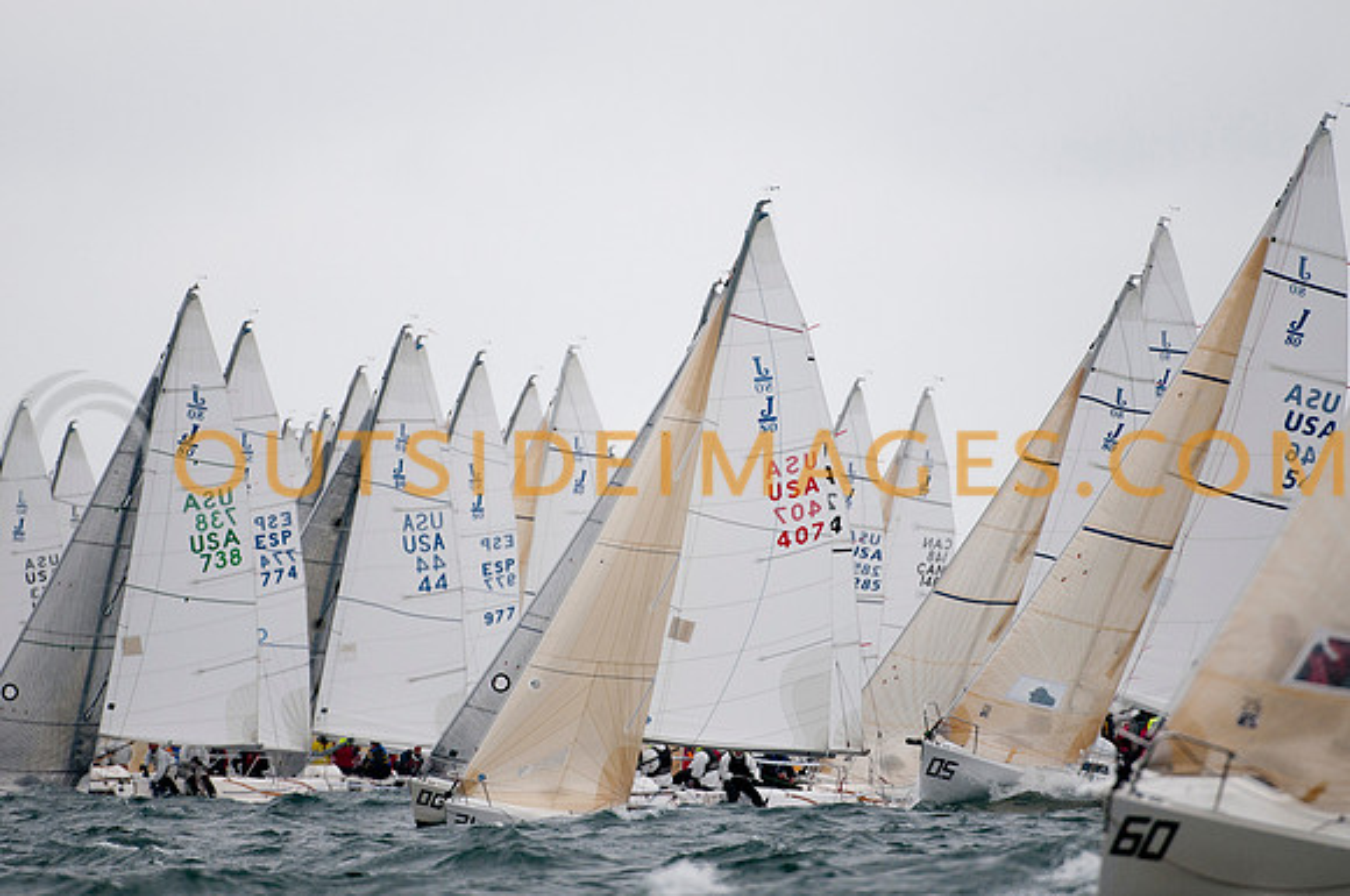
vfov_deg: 2.3
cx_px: 675
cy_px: 448
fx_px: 22468
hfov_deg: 3.4
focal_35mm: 600
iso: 500
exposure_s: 1/1250
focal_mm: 400
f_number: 4
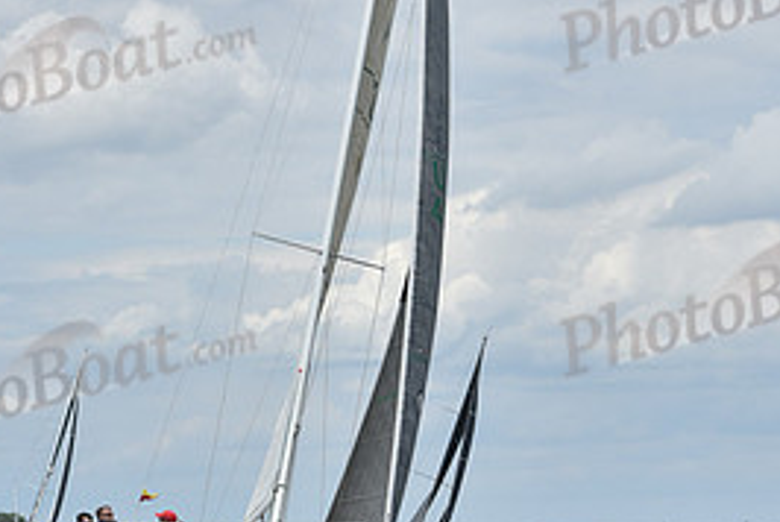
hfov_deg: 9.9
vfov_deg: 6.7
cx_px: 409
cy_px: 191
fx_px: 4490
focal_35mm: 207
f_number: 9
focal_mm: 95
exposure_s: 1/1000
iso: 250
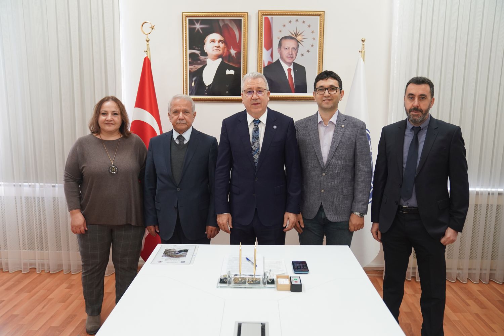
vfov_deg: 43.6
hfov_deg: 61.9
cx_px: 252
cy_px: 168
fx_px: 420
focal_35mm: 30
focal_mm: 30
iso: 1600
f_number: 3.2
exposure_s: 1/125
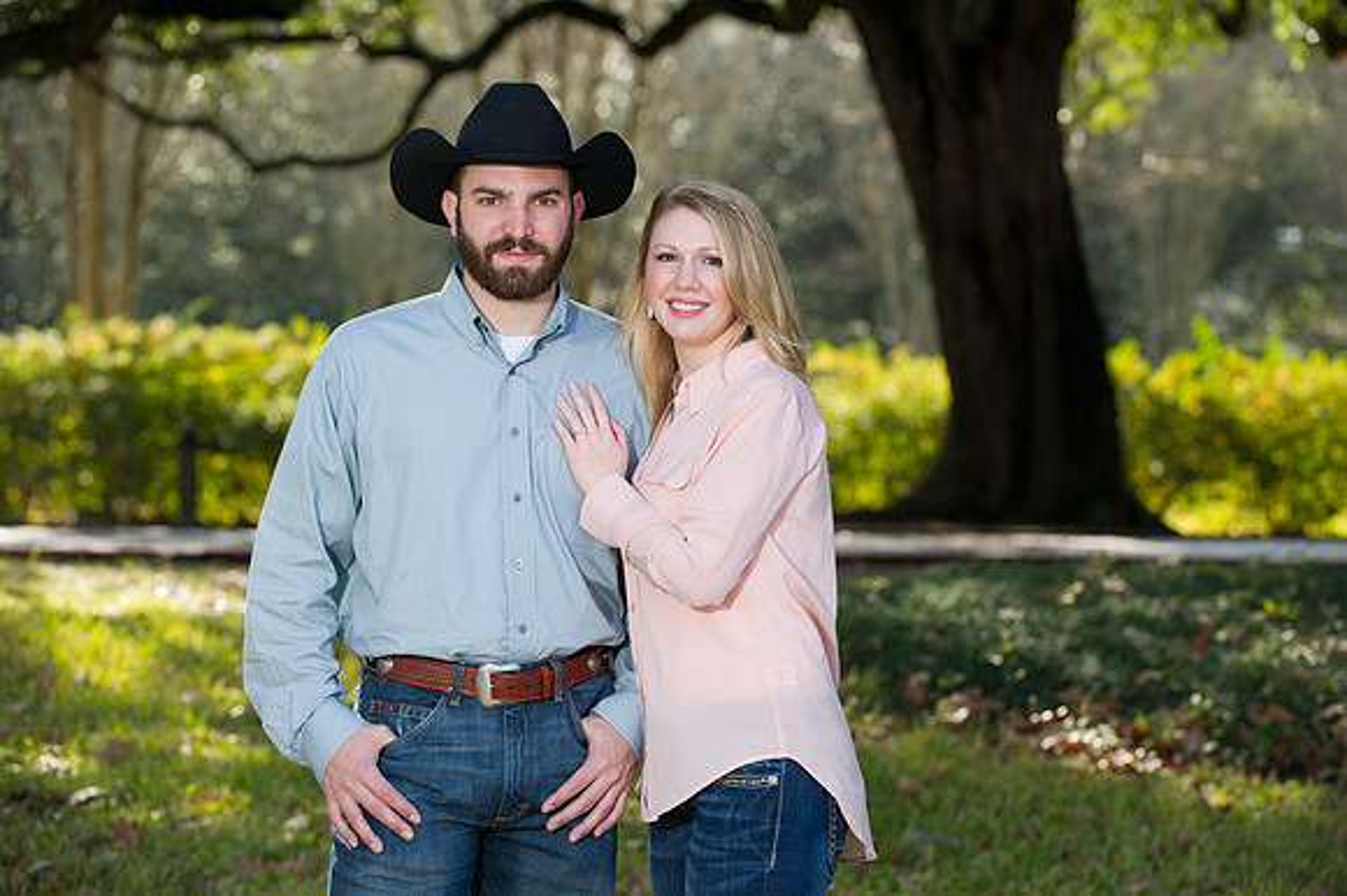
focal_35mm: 105
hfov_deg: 19.5
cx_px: 674
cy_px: 448
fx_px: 3926
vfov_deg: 13.0
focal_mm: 105
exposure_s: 1/250
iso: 250
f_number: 3.5
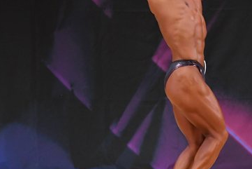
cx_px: 188
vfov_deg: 2.5
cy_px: 68
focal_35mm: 547
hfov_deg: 3.8
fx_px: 3830
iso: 3200
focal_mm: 170
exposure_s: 1/400
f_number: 5.6
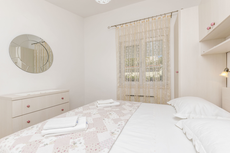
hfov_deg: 100.4
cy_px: 76
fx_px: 96
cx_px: 115
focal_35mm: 15
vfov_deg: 77.3
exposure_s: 1/160
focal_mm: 10
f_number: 8
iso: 100
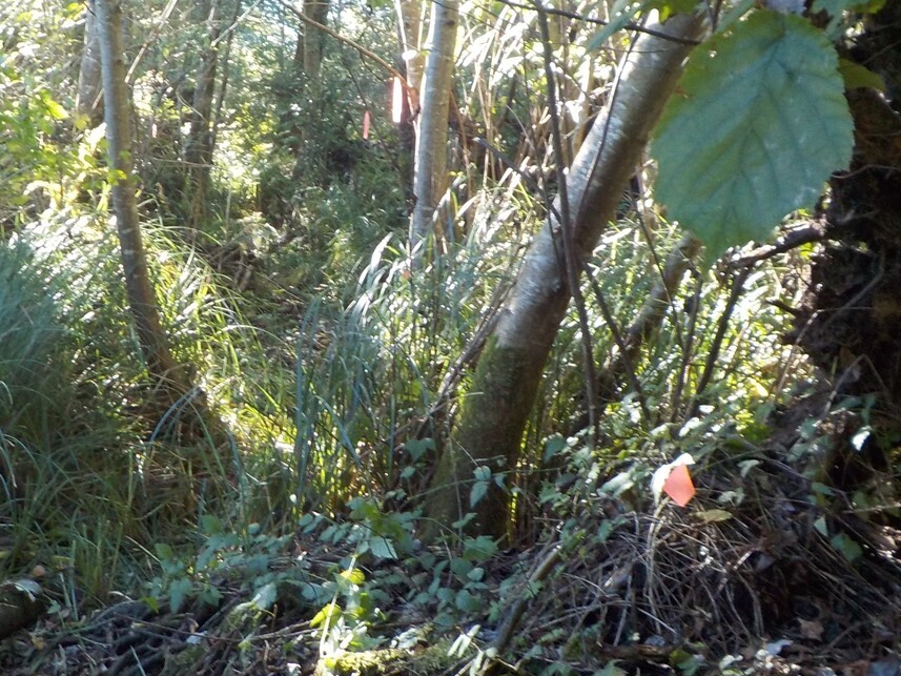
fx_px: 1458
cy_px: 289
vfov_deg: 26.1
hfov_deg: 34.0
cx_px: 286
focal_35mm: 56
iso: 180
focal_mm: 4.1
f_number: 3.3
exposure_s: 1/30
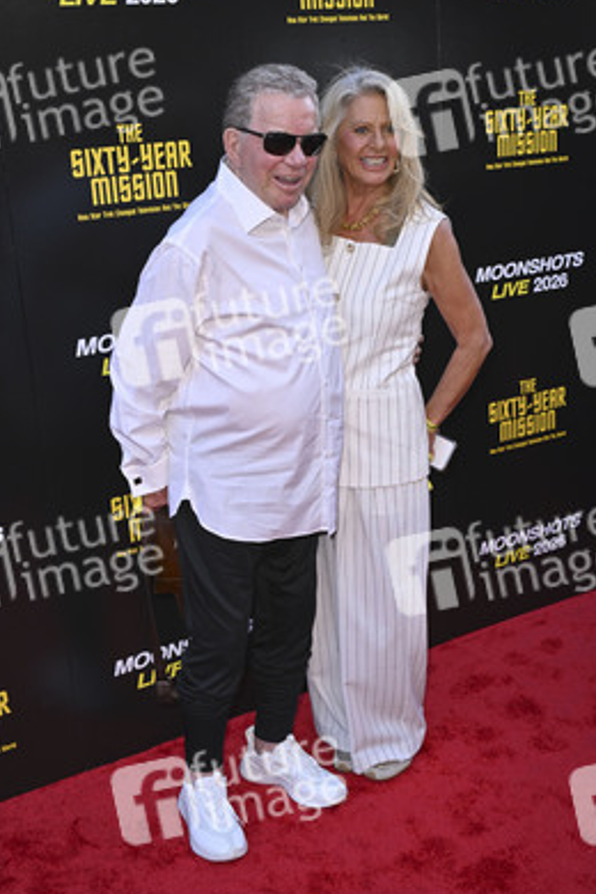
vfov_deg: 47.4
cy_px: 447
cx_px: 296
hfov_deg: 32.6
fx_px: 1018
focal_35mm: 41
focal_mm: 40
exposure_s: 1/250
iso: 1000
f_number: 6.3
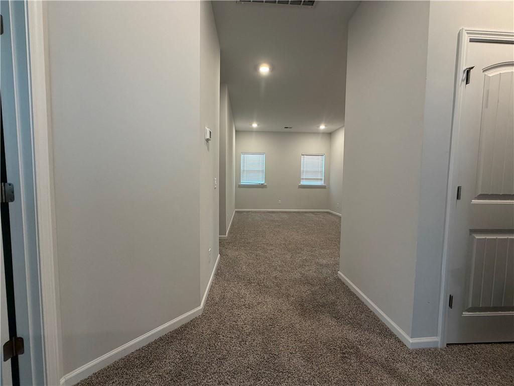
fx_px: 208
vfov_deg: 85.7
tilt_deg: -3.4
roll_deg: -0.3
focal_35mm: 14
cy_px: 193
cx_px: 257
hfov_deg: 102.1
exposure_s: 1/60
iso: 250
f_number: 2.2
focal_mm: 2.22
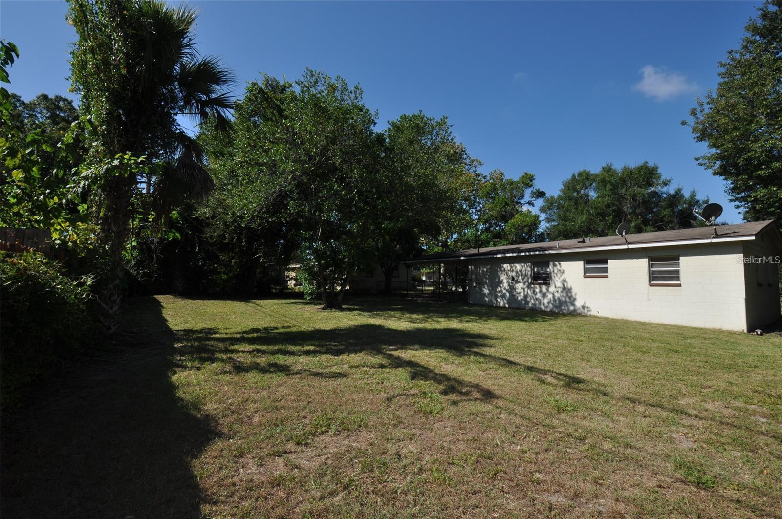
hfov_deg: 100.5
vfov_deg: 77.2
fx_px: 325
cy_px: 260
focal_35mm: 15
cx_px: 391
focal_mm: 10
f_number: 14
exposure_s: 1/200
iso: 200
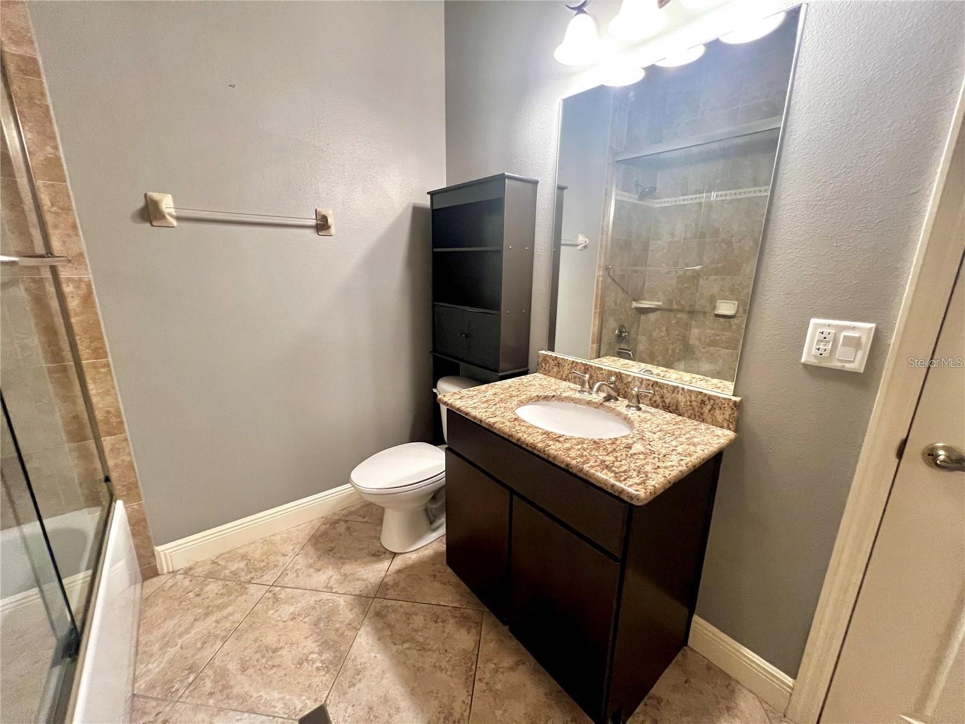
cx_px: 482
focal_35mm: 13
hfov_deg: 106.2
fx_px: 362
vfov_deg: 89.9
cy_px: 362
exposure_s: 1/60
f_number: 1.8
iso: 400
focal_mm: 1.57
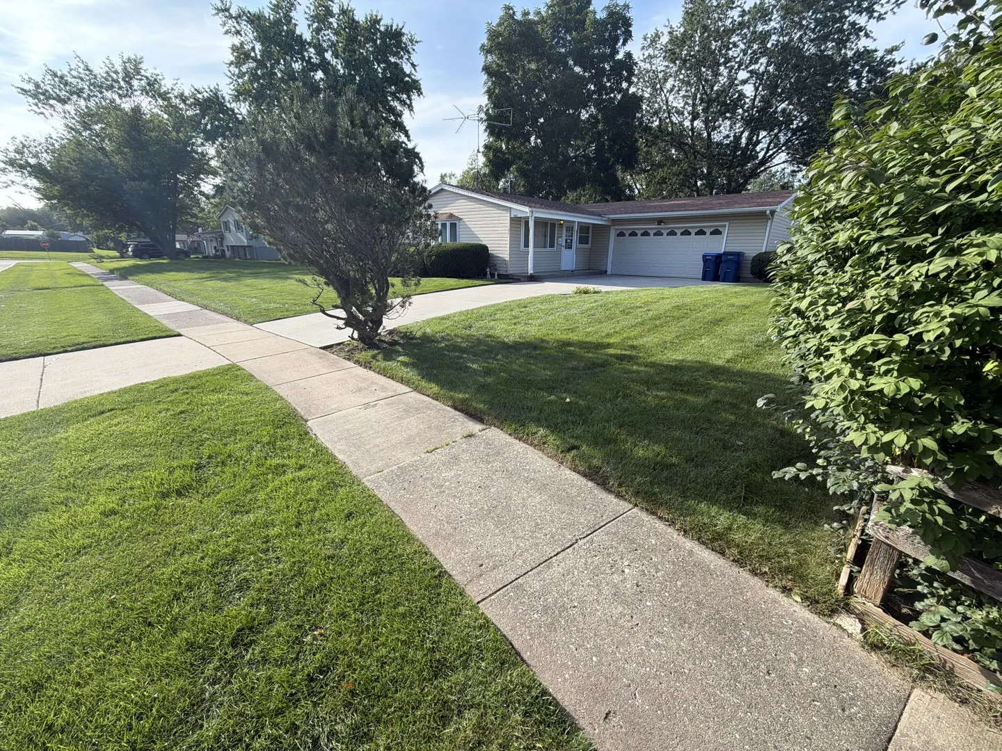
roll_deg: -0.4
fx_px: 405
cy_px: 376
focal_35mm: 14
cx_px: 501
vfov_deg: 85.7
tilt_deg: -17.4
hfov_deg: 102.1
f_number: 2.2
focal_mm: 2.22
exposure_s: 1/502
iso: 40
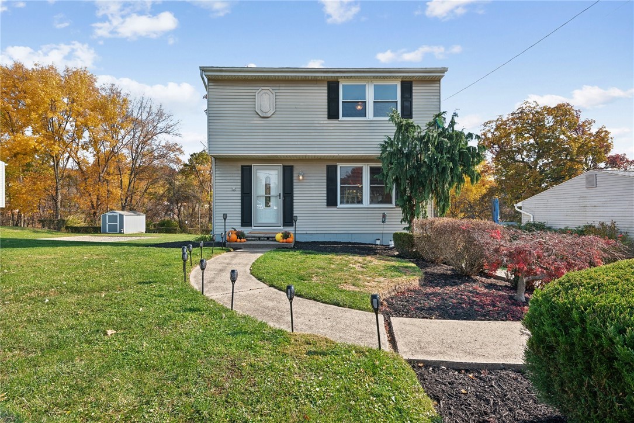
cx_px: 317
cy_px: 212
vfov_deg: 67.4
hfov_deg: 90.0
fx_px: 317
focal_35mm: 18
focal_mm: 18
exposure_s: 1/13
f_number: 11
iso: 50
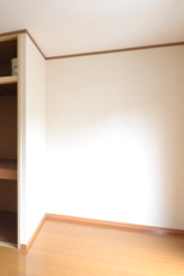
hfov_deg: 46.1
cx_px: 29
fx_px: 199
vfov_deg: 69.4
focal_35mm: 26
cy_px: 133
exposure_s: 1/160
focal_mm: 10
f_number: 6.3
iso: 1600
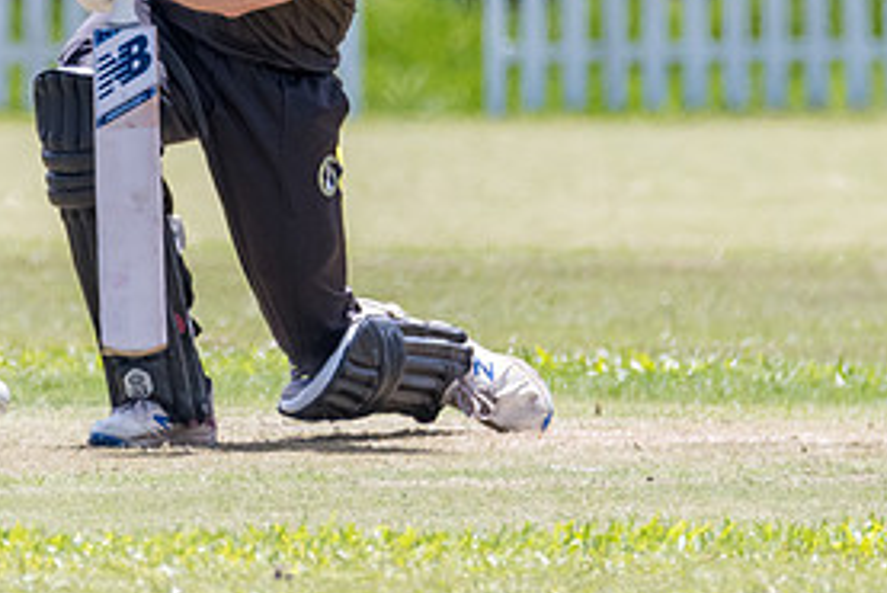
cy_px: -93
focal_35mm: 1730
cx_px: 374
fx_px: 42646
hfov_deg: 1.2
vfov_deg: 0.8
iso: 900
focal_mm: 500
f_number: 6.3
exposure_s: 1/2000
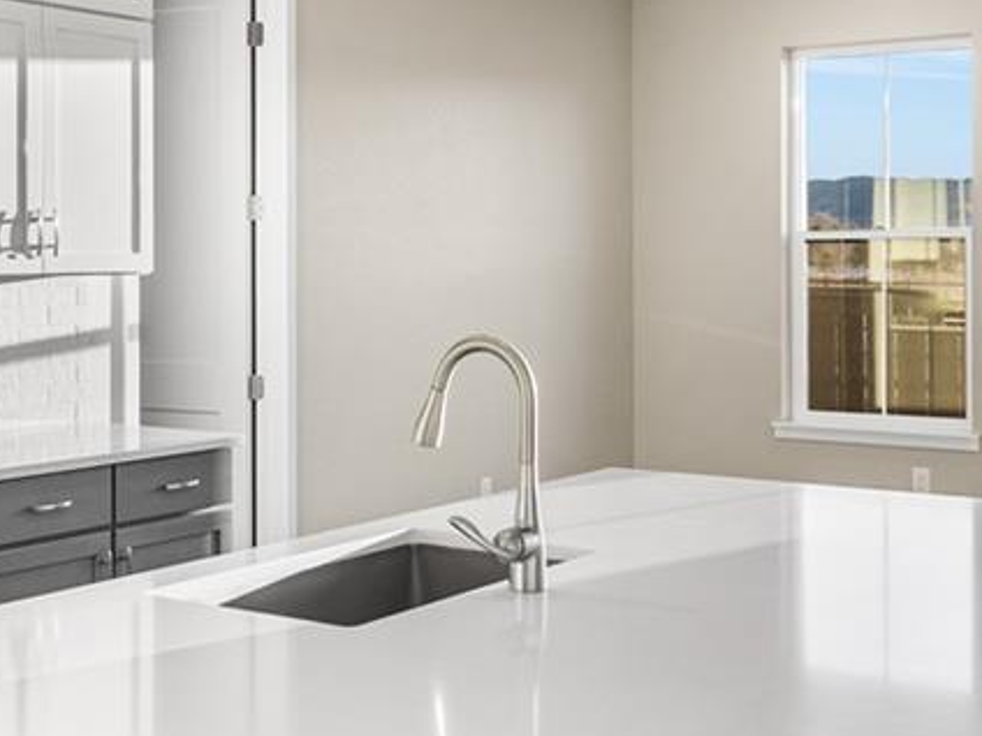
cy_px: 260
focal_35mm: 58
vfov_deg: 25.1
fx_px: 1645
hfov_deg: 33.0
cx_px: 354
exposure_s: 1/60
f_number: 4
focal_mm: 16
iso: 400
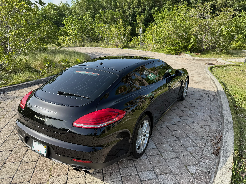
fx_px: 171
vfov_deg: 56.8
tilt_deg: -17.0
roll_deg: +1.7
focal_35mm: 24
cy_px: 92
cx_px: 123
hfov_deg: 71.6
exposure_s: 1/1437
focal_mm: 6.76
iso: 80
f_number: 1.78
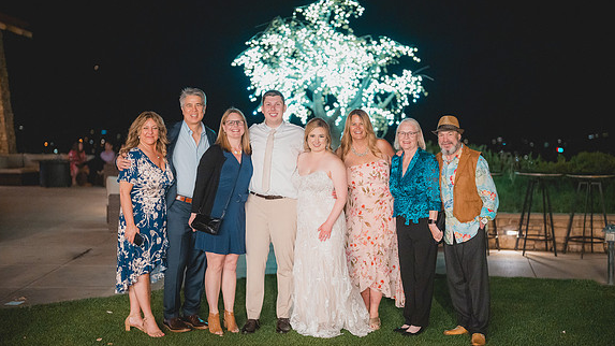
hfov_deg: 39.2
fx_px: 864
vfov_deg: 22.6
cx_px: 310
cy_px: 171
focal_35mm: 53
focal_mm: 50
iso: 4000
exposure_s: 1/200
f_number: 1.2
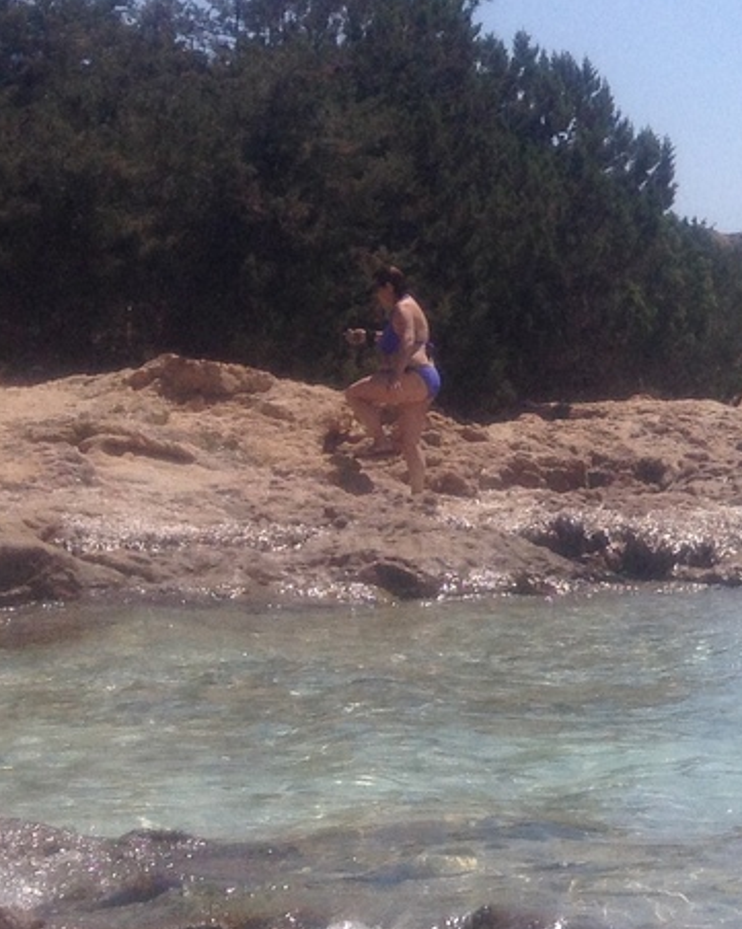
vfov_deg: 15.9
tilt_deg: -3.2
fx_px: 3325
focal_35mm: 121
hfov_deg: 11.7
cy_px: 409
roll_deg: -1.1
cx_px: 1363
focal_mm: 4.28
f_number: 2.4
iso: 50
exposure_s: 1/2907
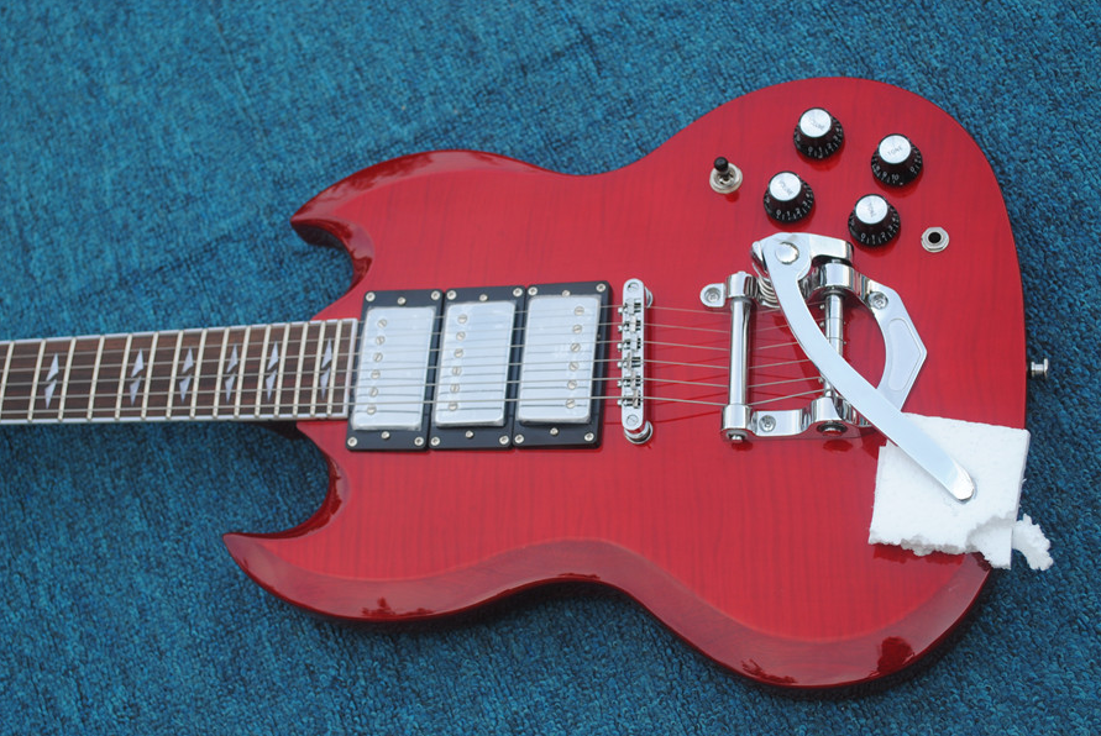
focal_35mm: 64
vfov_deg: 21.3
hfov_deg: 31.4
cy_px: 377
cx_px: 540
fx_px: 1959
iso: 100
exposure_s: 1/160
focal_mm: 38
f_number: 6.3
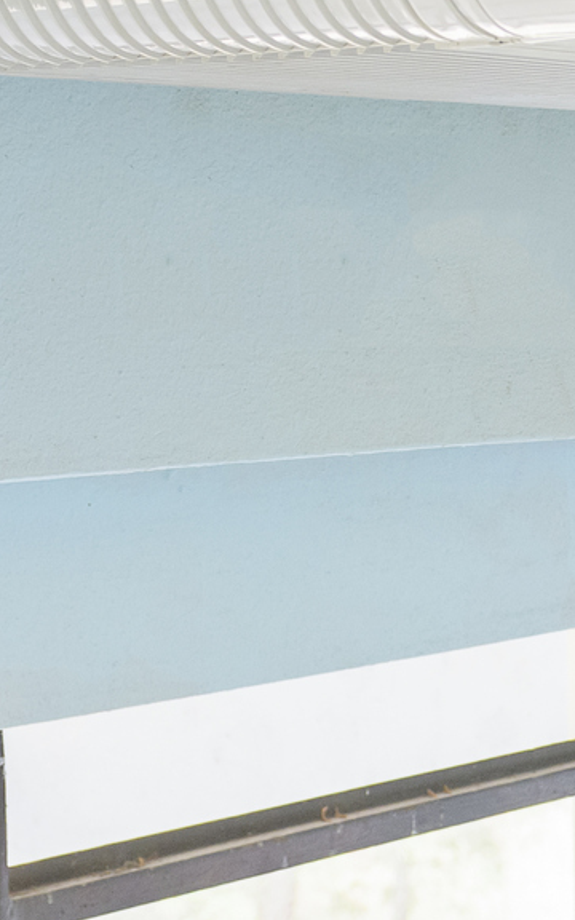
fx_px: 3385
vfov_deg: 15.5
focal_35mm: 135
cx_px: 1334
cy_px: 409
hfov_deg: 8.9
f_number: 4.5
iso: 320
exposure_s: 1/125
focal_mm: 24
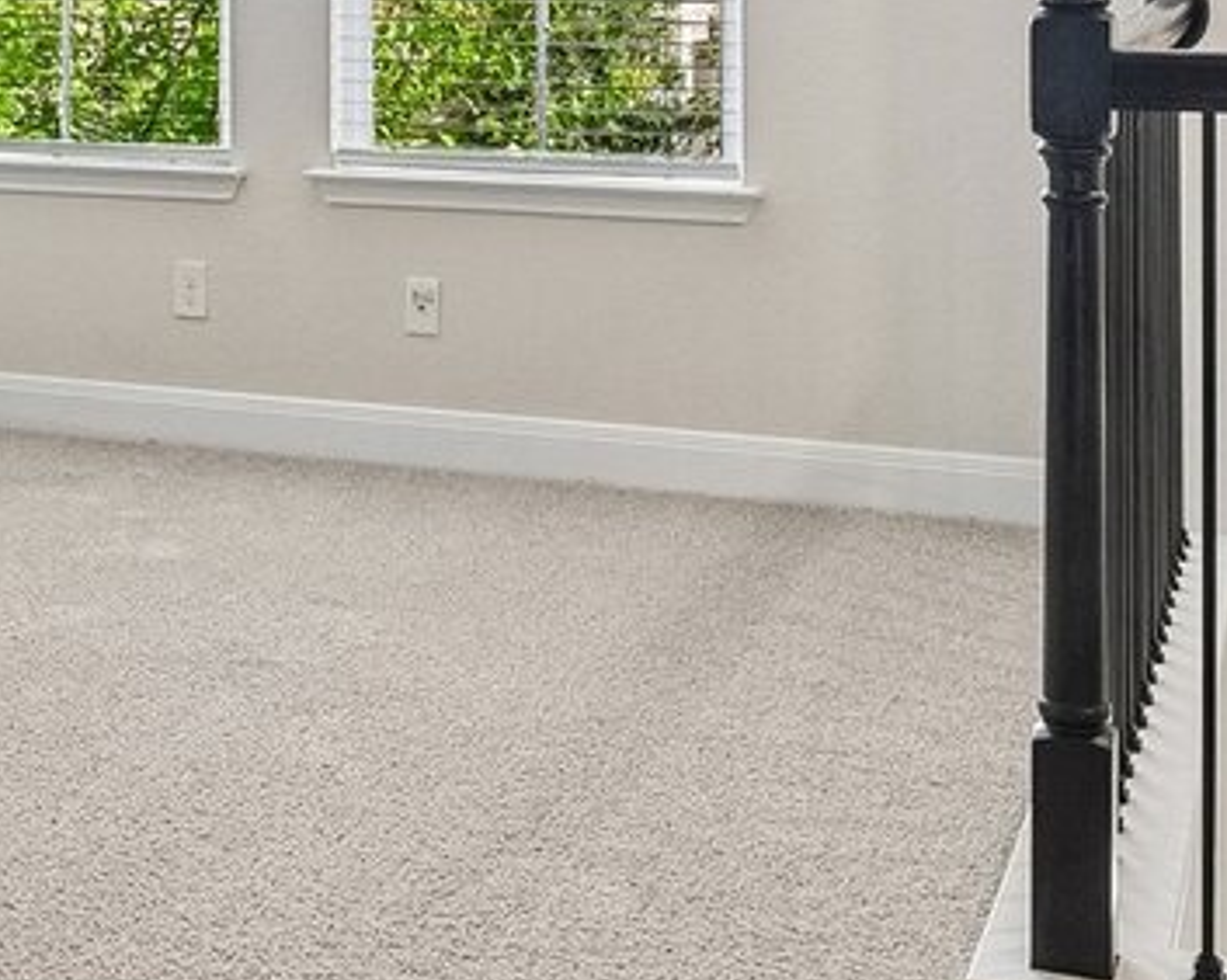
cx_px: 87
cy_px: -38
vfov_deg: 21.3
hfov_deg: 26.5
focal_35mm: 69
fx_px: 2504
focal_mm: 16
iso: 400
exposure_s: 1/20
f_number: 8
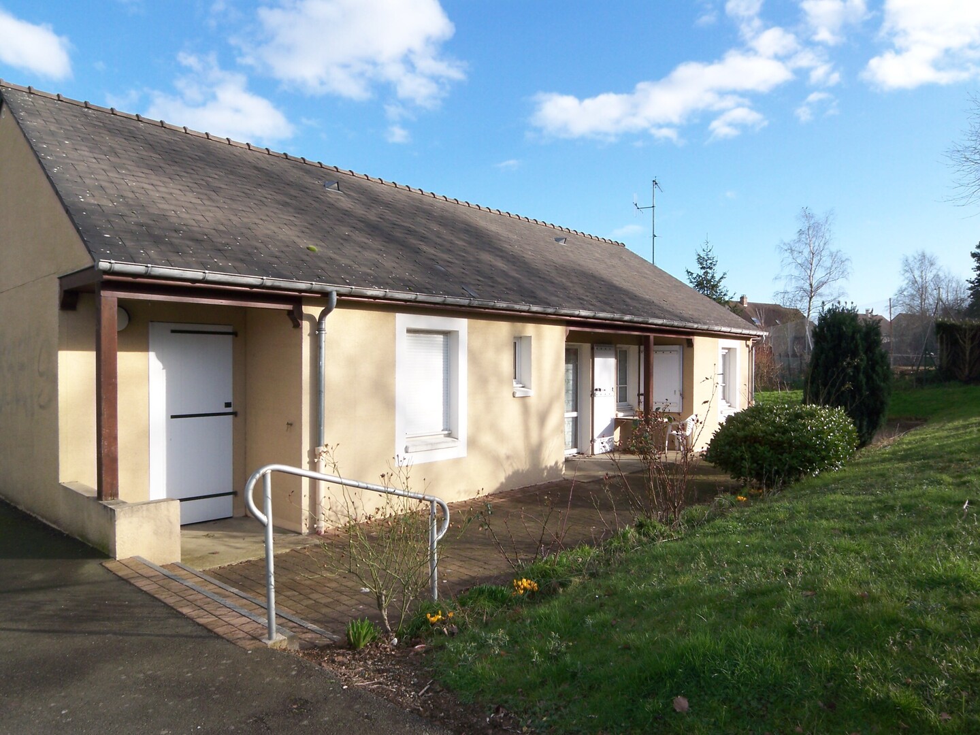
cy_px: 368
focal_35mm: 23
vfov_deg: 58.9
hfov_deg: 73.9
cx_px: 490
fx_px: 651
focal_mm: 3.8
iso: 50
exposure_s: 1/125
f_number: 5.6
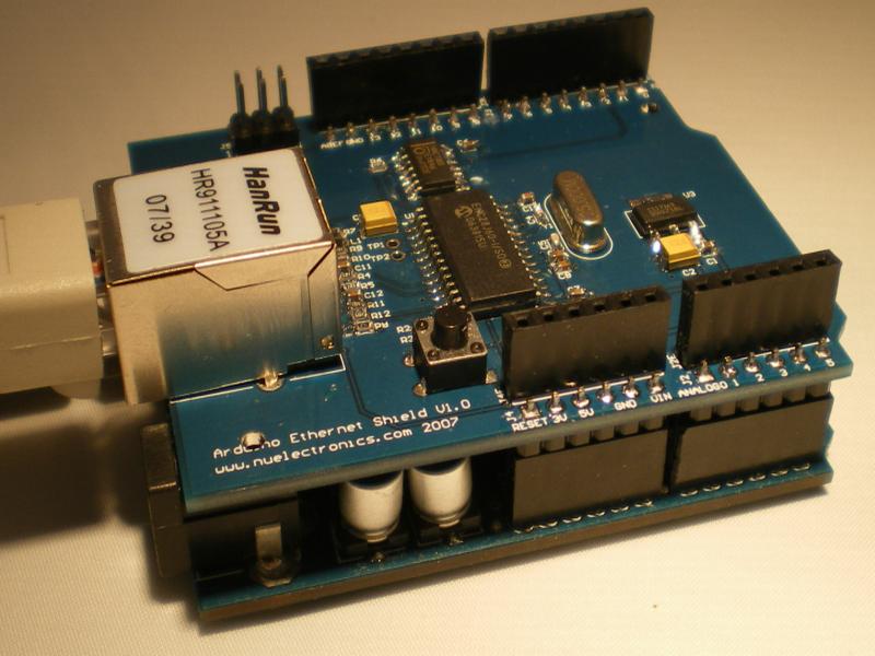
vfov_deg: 39.7
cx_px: 438
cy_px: 328
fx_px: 910
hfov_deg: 51.4
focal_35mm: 36
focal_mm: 6.3
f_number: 3.1
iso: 80
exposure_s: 1/50
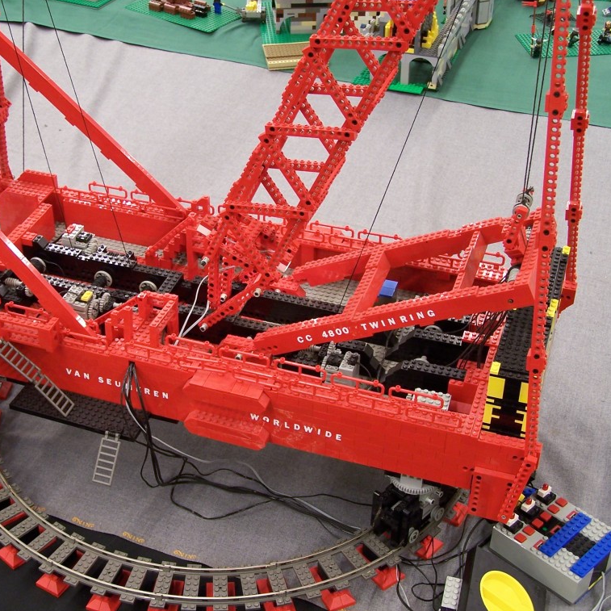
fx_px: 1218
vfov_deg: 28.2
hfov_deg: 28.1
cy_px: 308
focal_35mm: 61
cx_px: 227
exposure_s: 1/2
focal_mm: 8.5
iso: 80
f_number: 3
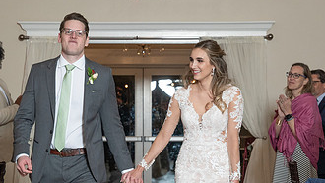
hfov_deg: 14.6
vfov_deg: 8.2
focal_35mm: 147
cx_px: 172
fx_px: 1267
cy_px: 167
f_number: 5.6
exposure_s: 1/200
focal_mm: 70
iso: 2000
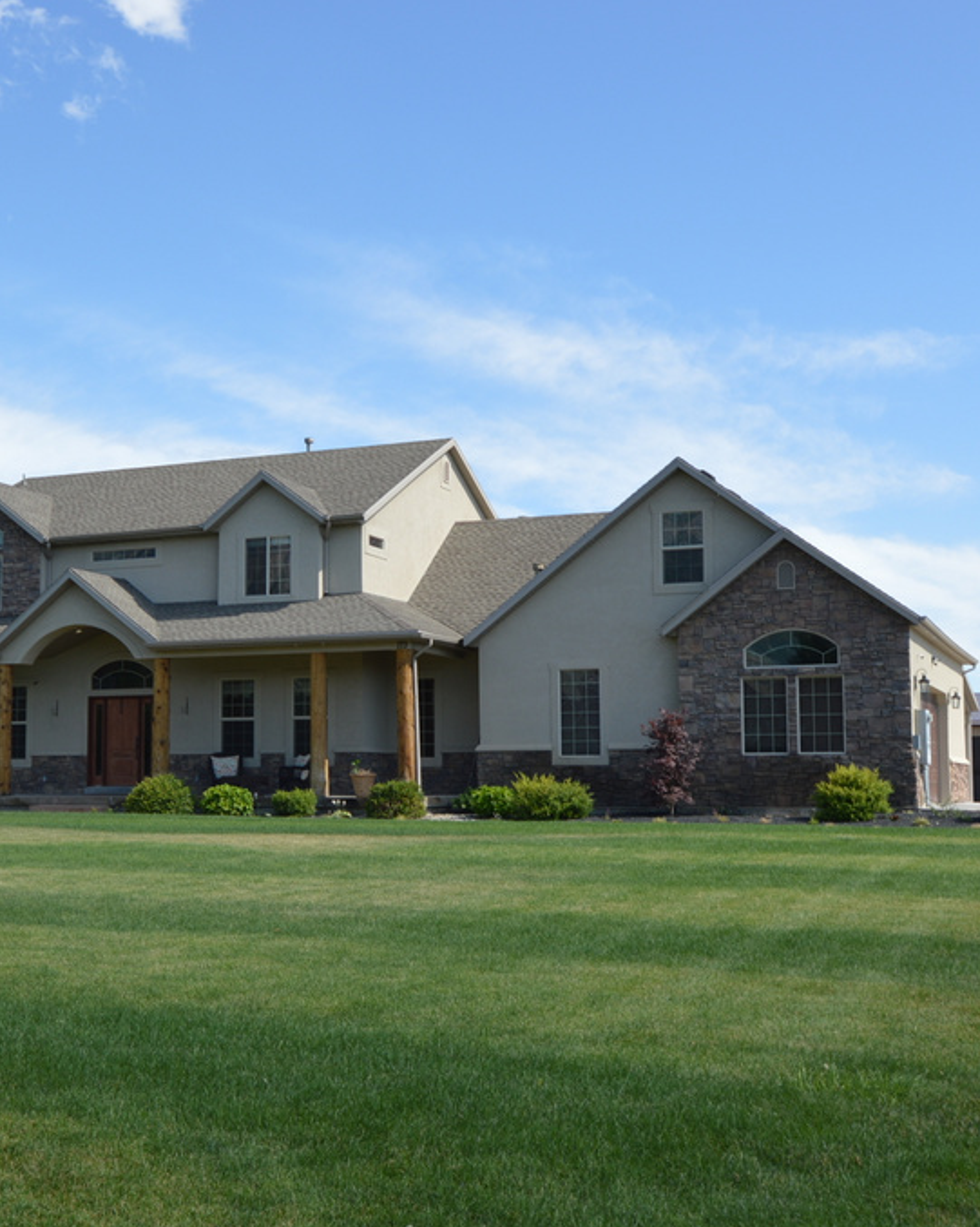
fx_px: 1622
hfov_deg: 33.3
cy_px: 614
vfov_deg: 41.4
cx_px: 333
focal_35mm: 45
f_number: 7.1
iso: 100
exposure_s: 1/200
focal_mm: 21
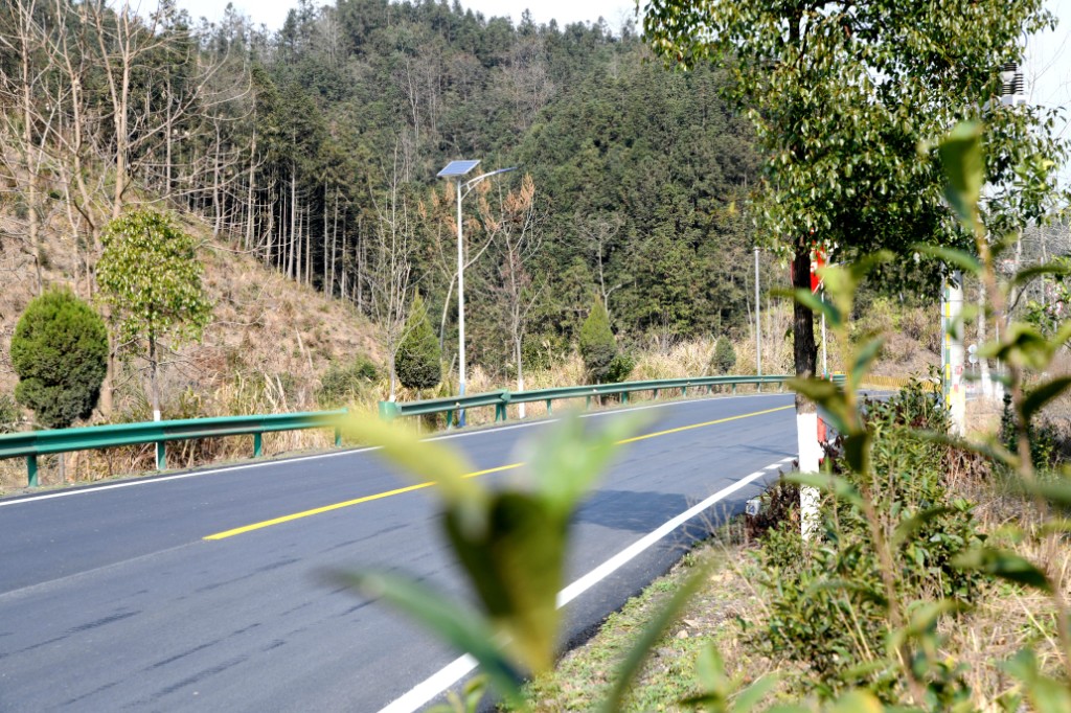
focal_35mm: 70
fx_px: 2082
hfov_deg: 28.9
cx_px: 536
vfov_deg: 19.4
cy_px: 356
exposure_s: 1/320
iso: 320
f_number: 9
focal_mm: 70
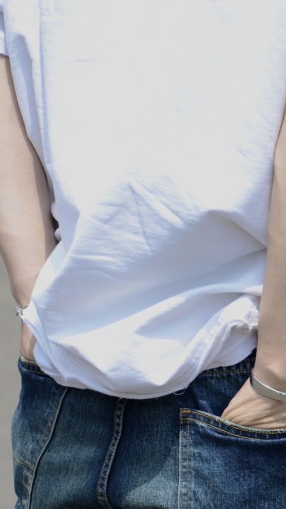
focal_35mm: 284
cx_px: 256
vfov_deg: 7.6
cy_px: 389
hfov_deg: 4.3
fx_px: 3828
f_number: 5.6
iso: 200
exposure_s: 1/500
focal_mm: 110
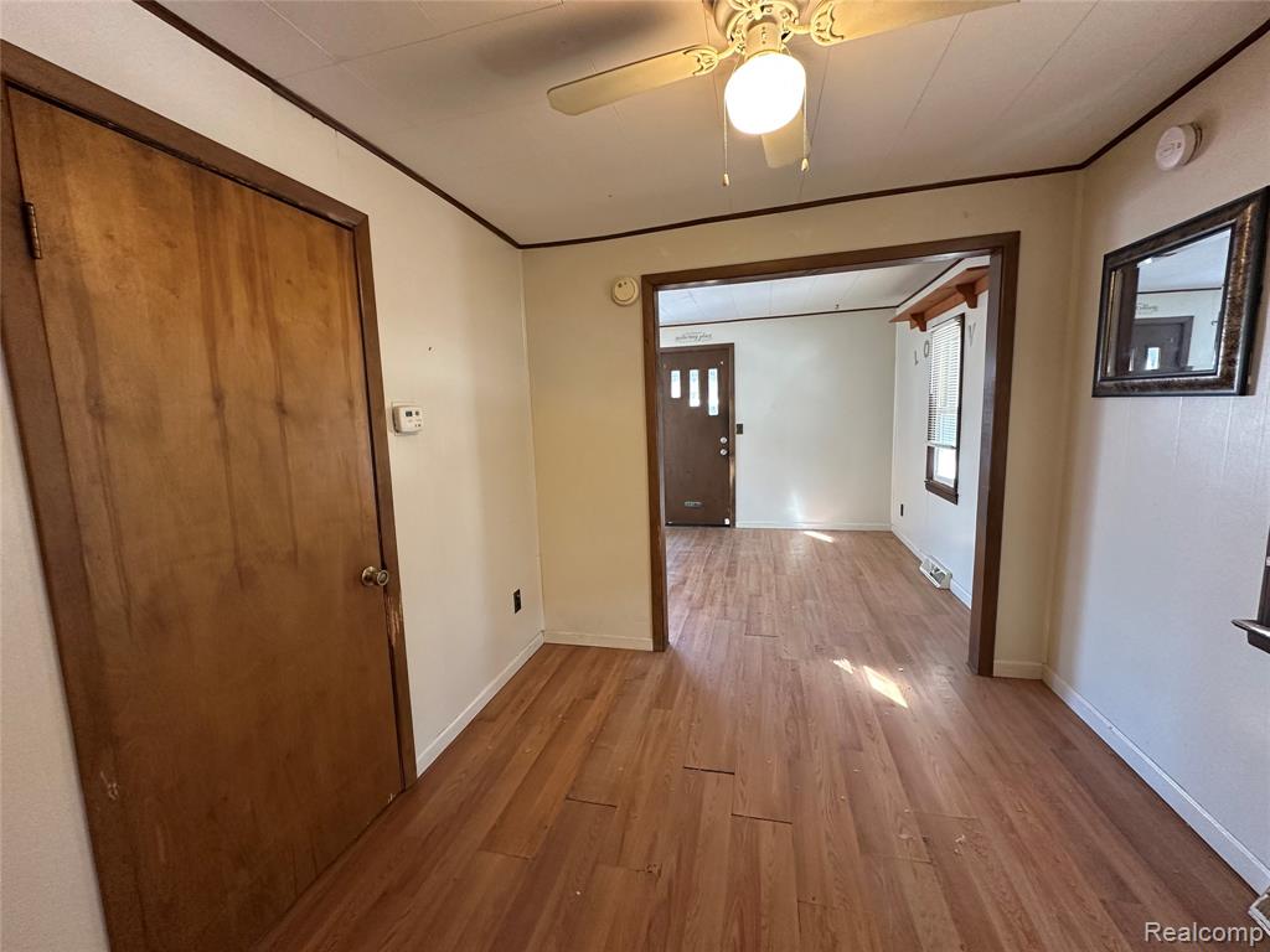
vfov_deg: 85.7
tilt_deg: -6.9
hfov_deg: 102.1
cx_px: 635
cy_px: 476
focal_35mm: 14
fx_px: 514
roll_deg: +2.2
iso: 320
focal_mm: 2.22
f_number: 2.2
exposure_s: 1/120
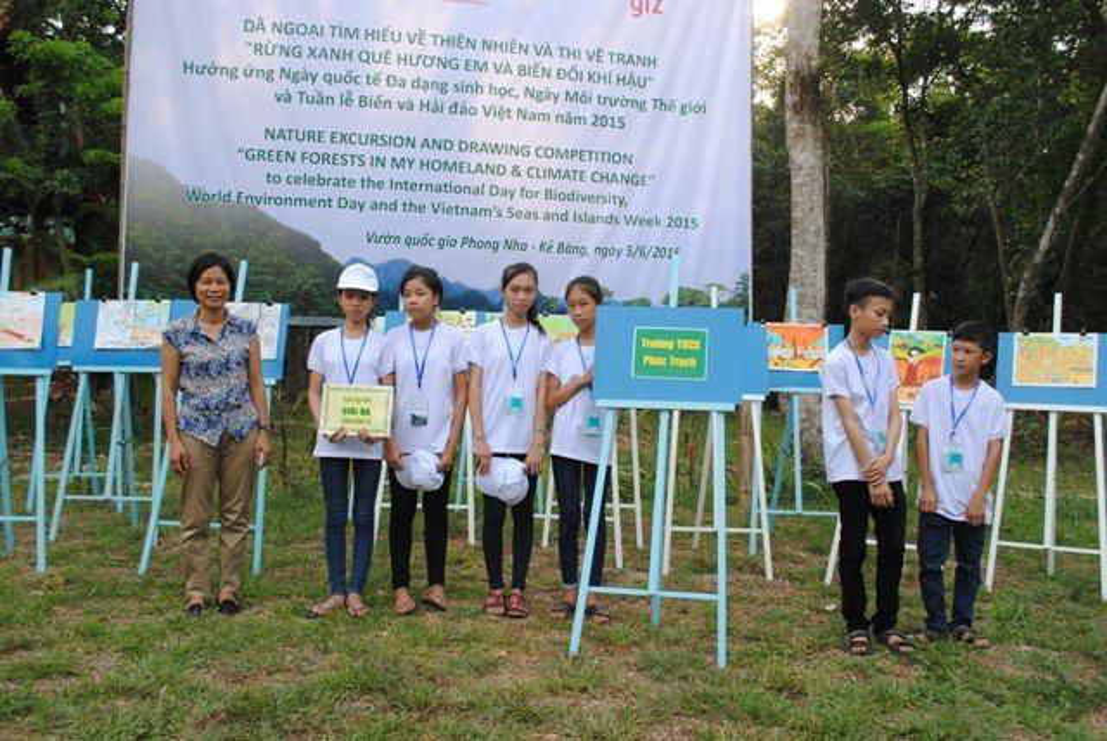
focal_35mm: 33
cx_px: 554
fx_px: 1016
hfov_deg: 57.2
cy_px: 370
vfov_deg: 40.0
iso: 200
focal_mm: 22
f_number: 5.6
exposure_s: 1/125
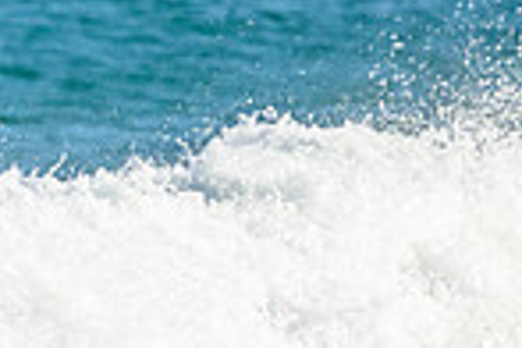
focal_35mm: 3147
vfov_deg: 0.4
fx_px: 45628
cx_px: -447
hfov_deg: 0.7
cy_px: 218
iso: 1600
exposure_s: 1/2000
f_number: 11
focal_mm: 800
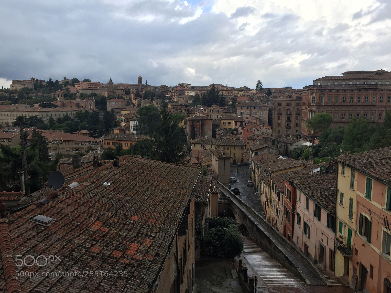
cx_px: 196
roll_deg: -1.1
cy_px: 146
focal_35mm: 29
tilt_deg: -7.6
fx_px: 328
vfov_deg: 48.2
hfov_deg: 61.7
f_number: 2.2
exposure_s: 1/1041
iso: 32
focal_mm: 4.15
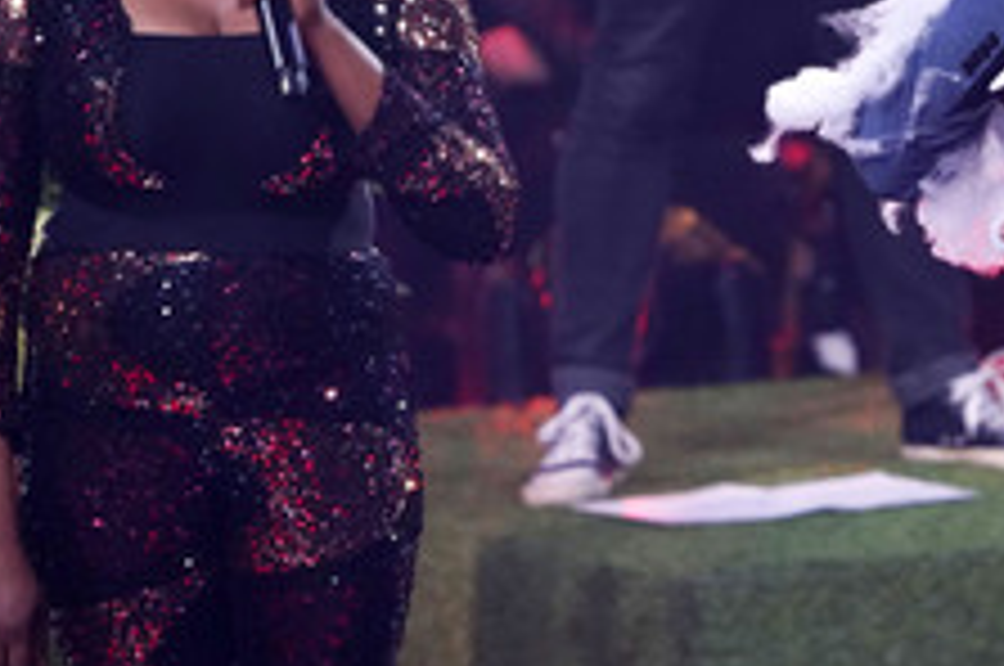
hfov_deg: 2.4
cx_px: 655
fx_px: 24423
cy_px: 126
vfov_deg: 1.6
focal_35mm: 877
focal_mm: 433
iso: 5000
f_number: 6.3
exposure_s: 1/160
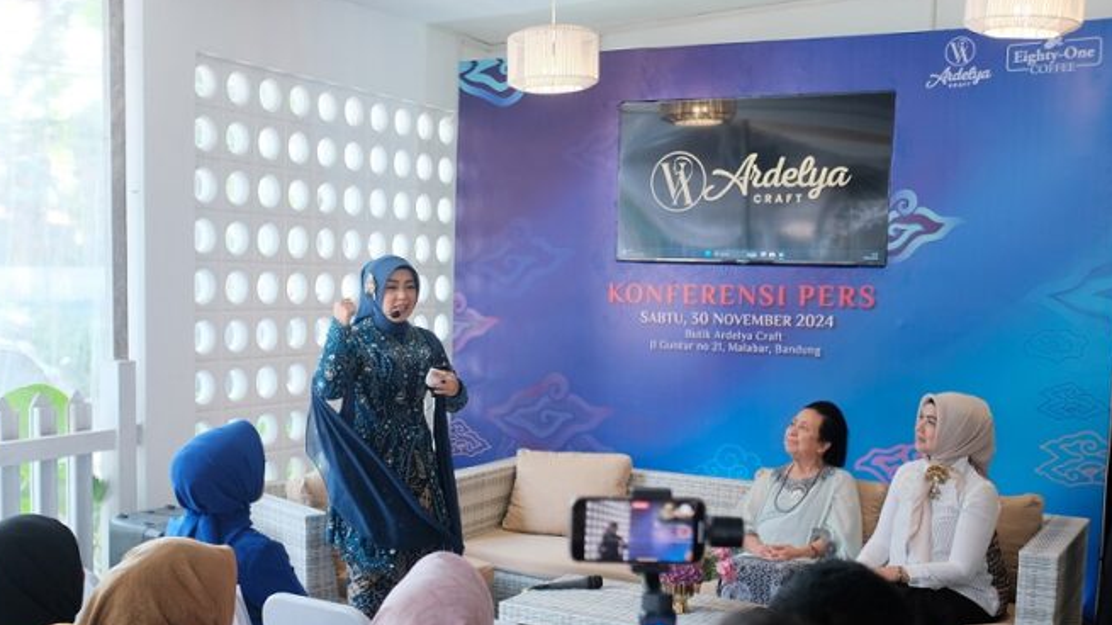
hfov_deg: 47.3
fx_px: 1268
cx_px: 494
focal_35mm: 43
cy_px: 397
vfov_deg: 27.6
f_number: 2.8
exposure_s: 1/100
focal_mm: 23
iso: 800
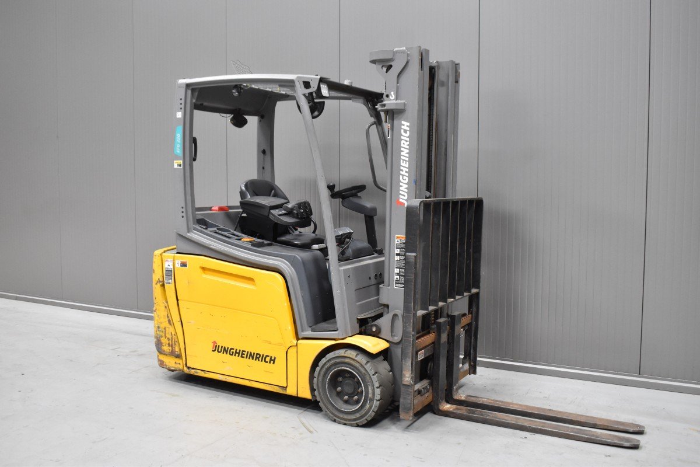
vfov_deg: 40.0
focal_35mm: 33
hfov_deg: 57.2
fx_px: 642
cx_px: 350
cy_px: 234
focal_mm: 22
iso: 1600
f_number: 4.5
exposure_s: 1/40
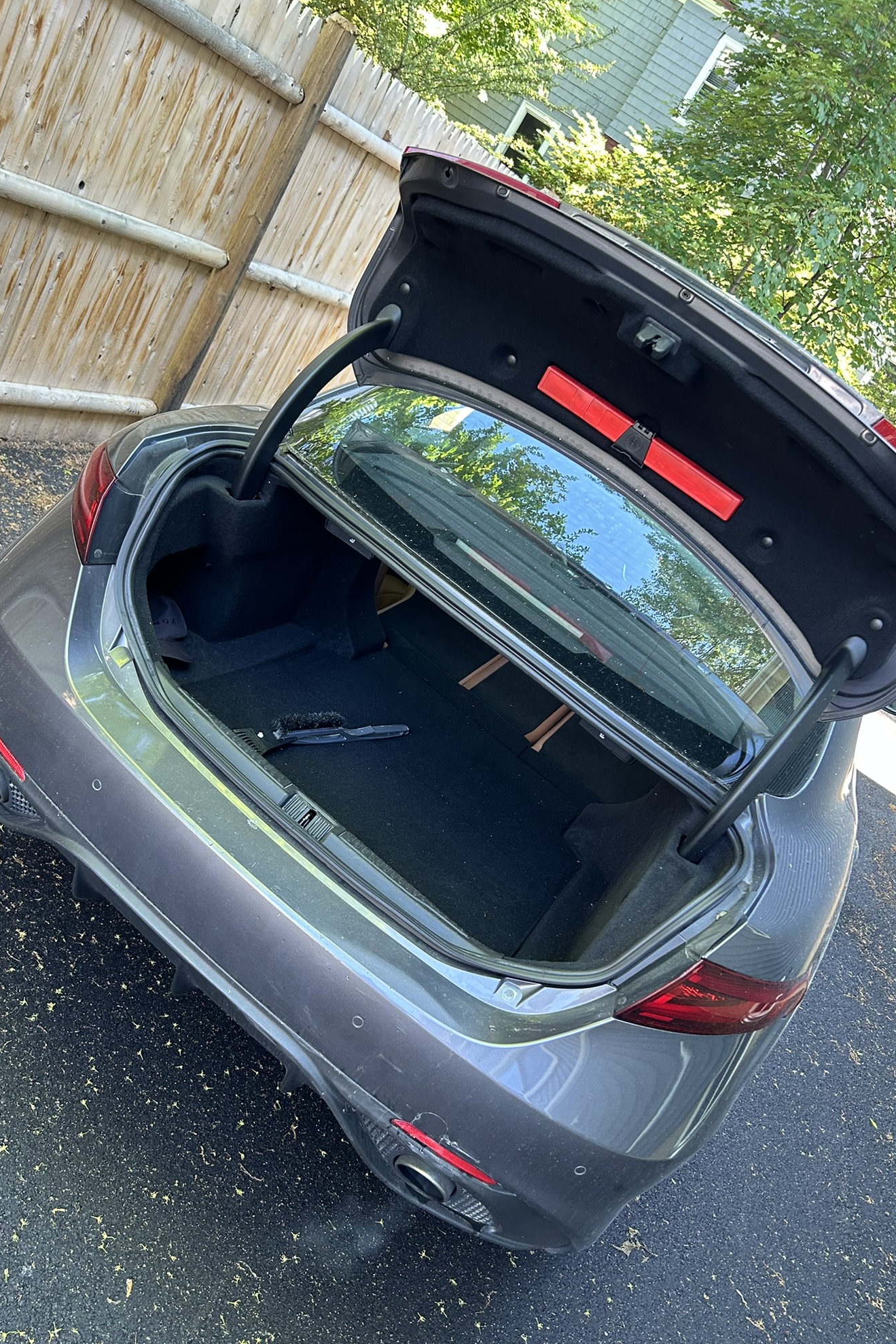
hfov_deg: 46.4
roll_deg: -34.5
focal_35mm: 28
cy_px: 686
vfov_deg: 65.5
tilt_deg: -22.4
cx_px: 429
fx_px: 1045
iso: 125
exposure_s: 1/102
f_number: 1.5
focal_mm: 5.7
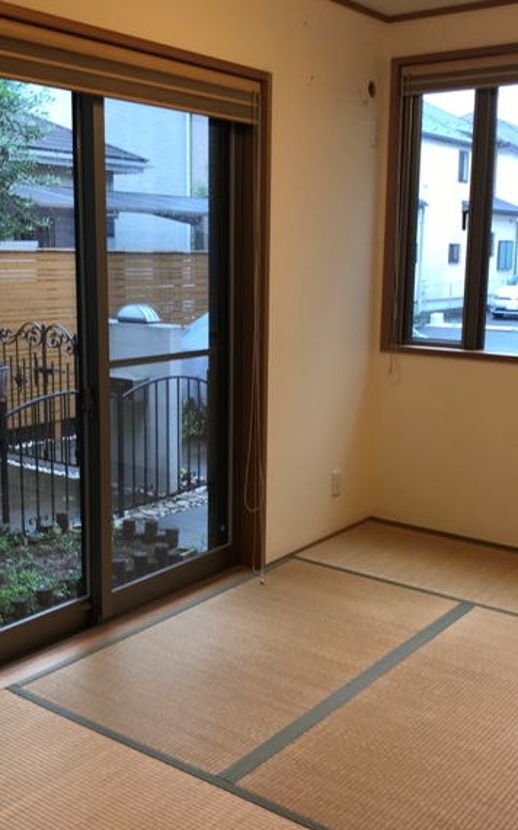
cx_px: 256
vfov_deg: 49.3
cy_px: 412
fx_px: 904
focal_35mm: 40
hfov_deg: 32.0
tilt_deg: -8.8
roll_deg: -0.9
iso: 32
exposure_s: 1/50
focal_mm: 3.99
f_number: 1.8
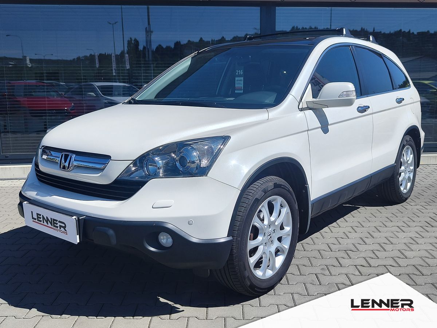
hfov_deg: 73.9
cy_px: 164
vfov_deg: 58.9
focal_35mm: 23
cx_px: 218
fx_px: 290
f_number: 1.69
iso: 50
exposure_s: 1/1553
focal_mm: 7.01
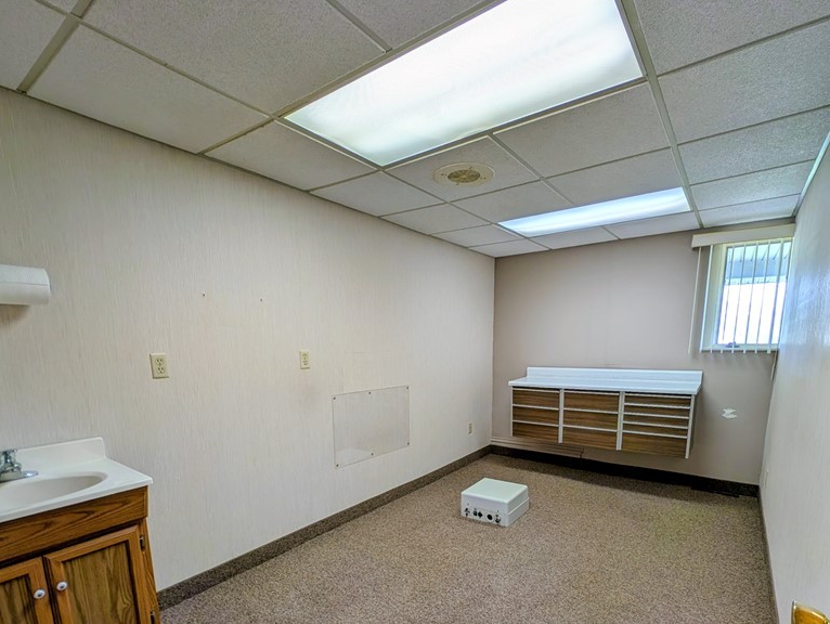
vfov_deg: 75.9
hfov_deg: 94.4
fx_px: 384
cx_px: 431
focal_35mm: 16
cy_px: 412
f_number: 1.95
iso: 36
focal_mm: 2.23
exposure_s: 1/75.5
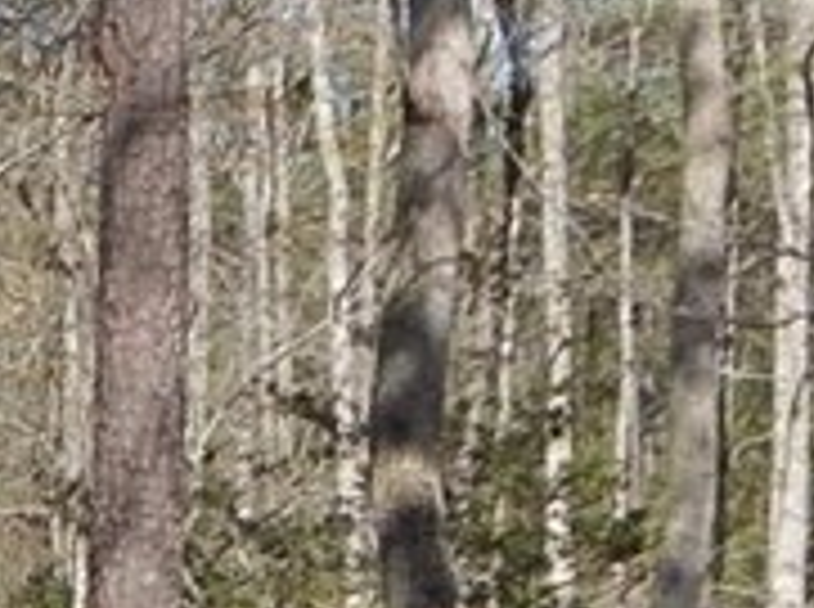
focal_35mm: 346
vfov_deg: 4.2
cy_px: 1698
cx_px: -944
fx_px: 8120
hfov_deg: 5.6
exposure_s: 1/640
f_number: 4
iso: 125
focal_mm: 10.9
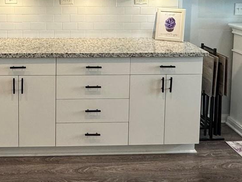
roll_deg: -0.6
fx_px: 364
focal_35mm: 52
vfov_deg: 26.8
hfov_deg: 36.2
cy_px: 8
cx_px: 68
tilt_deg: -5.6
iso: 250
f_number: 2.2
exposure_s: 1/120
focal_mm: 2.22
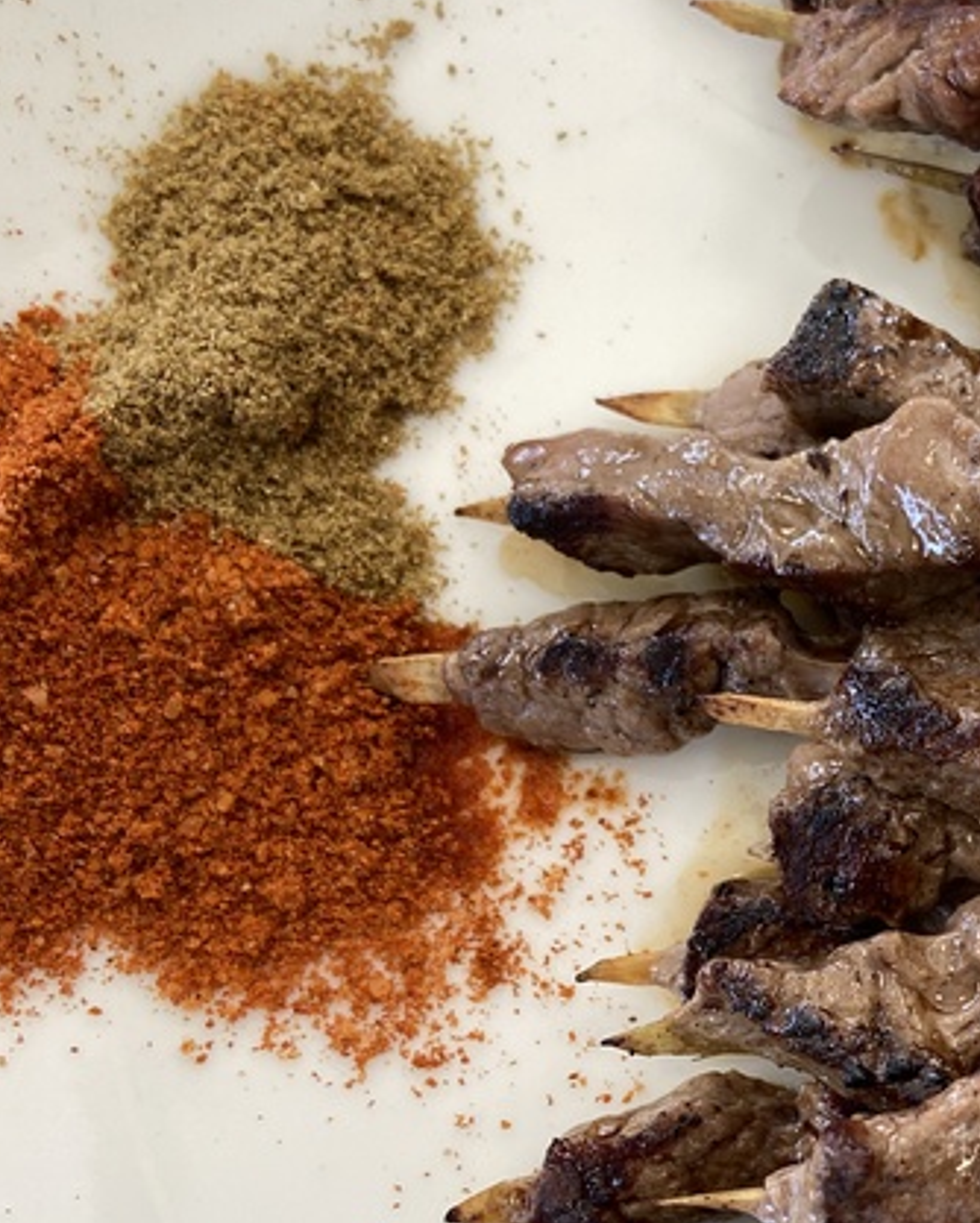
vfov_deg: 33.2
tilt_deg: -79.3
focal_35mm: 56
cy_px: 839
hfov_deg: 25.7
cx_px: 989
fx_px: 2029
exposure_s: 1/121
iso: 50
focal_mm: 4.25
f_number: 1.8
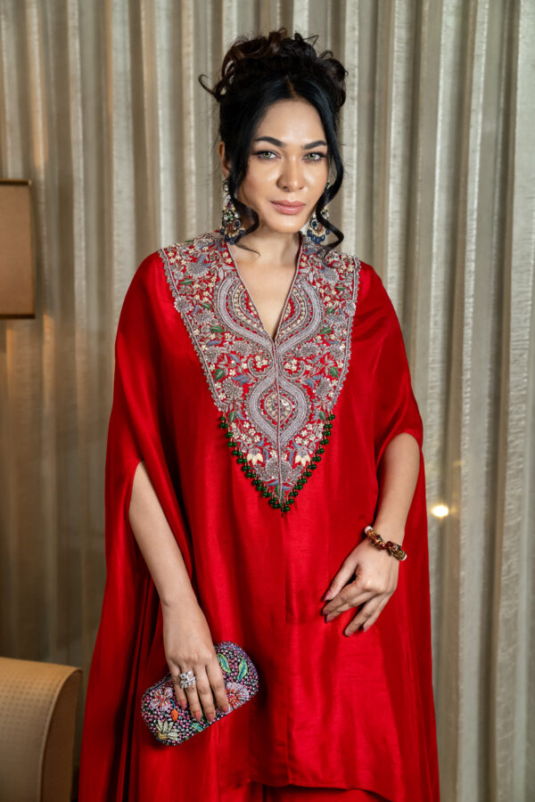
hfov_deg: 22.3
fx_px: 1360
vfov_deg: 32.9
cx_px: 268
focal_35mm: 61
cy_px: 401
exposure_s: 1/125
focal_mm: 61
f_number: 4
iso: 1000
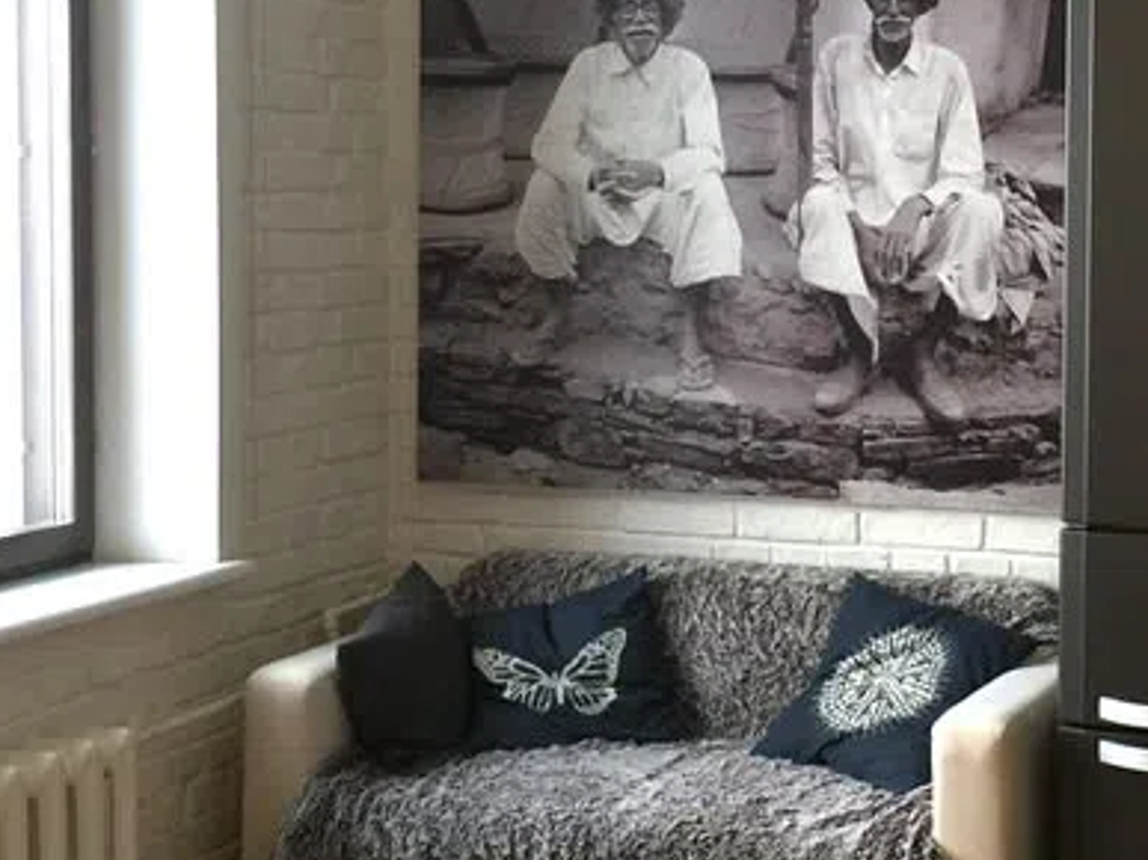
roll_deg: -2.0
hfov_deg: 26.3
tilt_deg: -3.0
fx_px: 2387
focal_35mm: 72
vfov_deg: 20.4
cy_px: 323
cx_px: 1006
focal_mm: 4.15
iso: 64
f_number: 2.2
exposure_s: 1/33
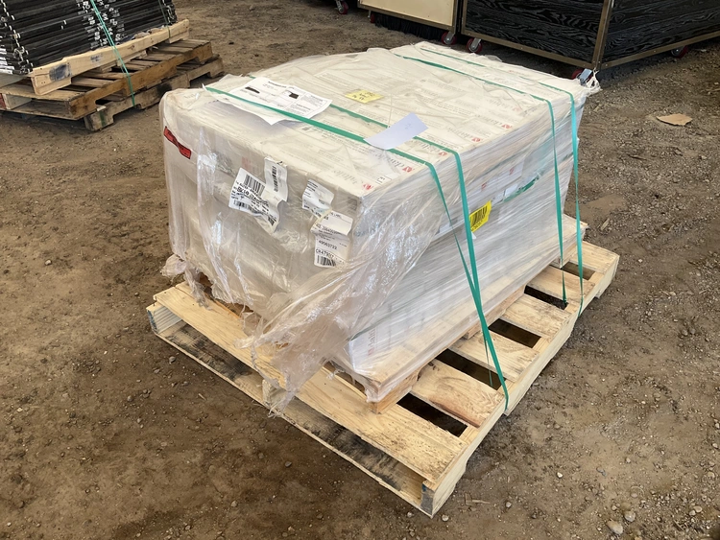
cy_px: 270
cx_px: 360
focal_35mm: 29
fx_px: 603
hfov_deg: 61.6
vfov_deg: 48.3
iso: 20
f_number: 1.8
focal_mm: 3
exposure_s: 1/205
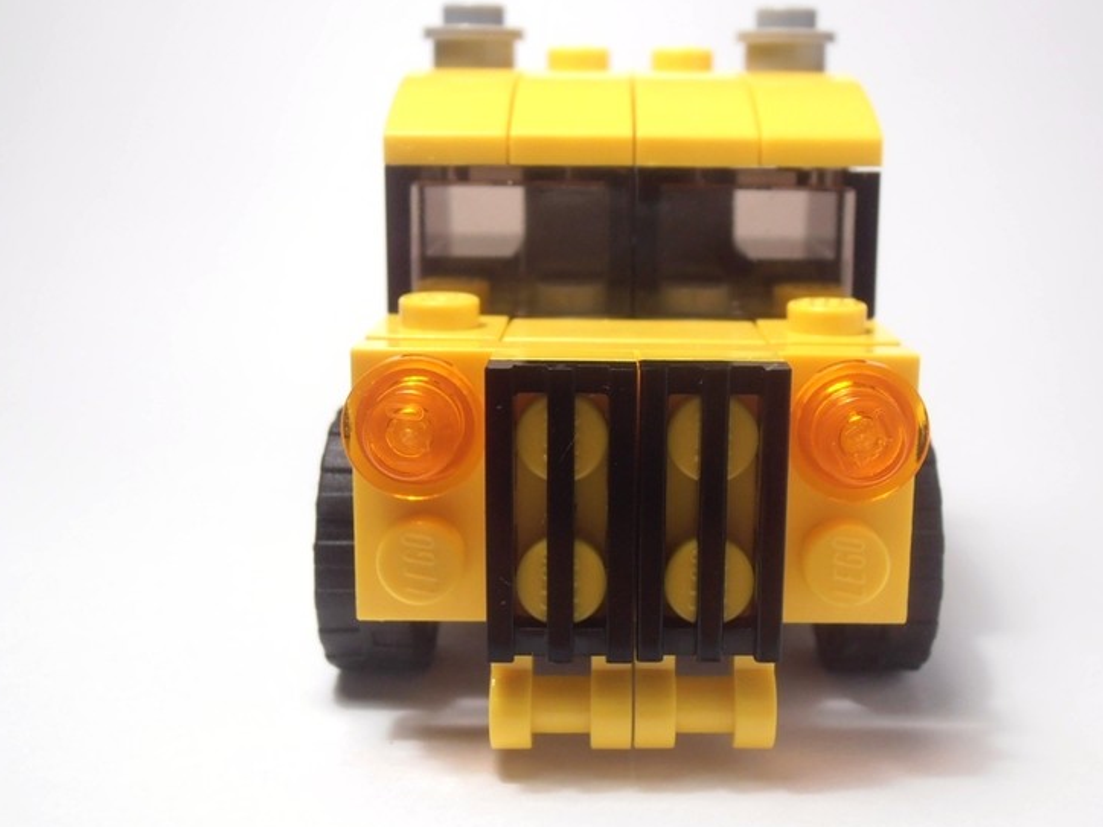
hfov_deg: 41.1
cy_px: 386
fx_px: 1466
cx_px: 644
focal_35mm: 46
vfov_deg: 31.5
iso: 80
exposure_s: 1/40
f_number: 3.9
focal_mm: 6.61
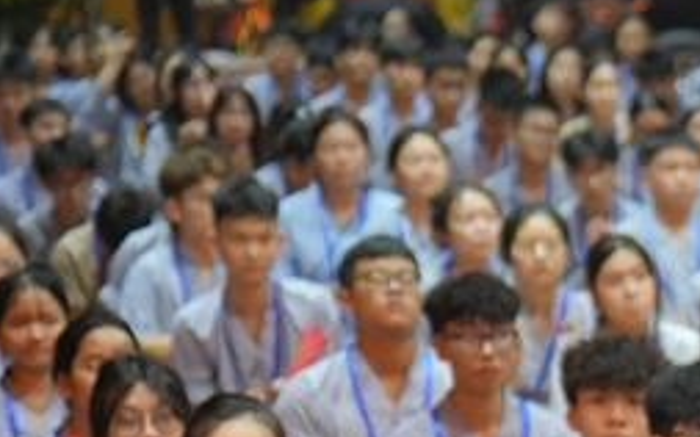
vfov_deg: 3.8
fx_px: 6466
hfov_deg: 6.0
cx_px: 1408
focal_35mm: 339
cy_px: 852
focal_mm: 70
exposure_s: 1/160
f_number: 2.8
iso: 2500
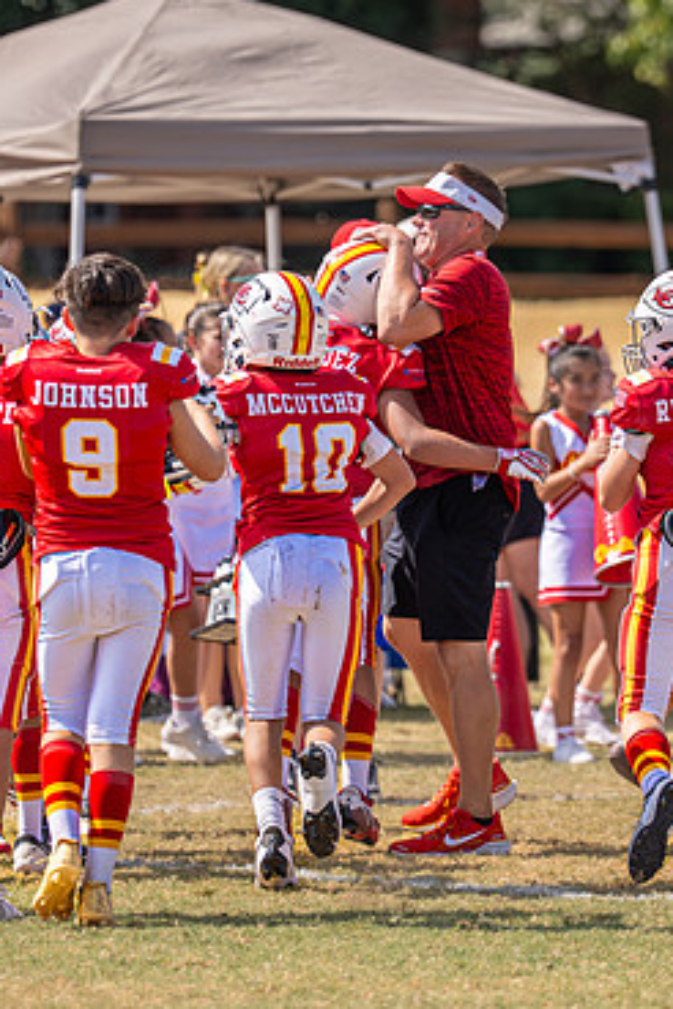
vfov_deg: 5.4
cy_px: 372
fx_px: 10739
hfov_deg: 3.6
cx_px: 465
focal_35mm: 383
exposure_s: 1/2500
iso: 100
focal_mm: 170
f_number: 2.8
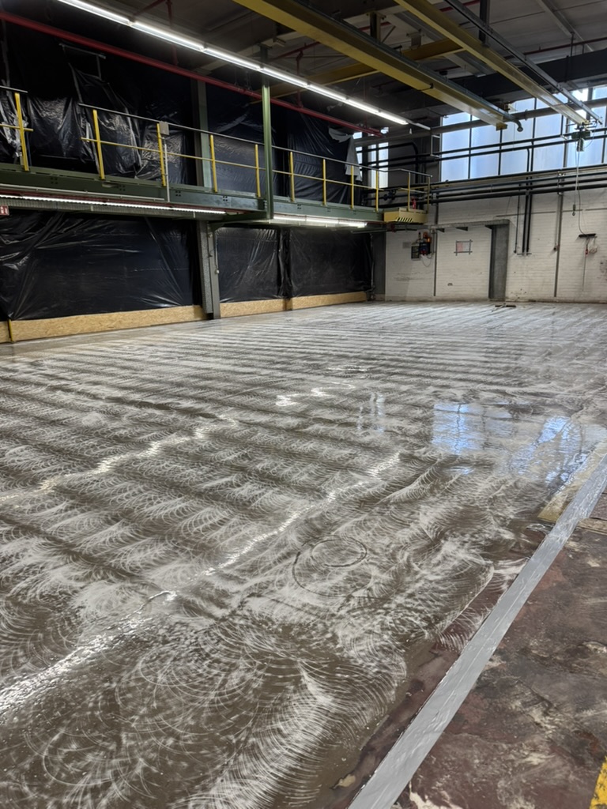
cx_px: 304
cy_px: 404
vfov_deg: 71.6
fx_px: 561
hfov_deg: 56.8
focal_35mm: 24
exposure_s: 1/100
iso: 200
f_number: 1.78
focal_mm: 6.76
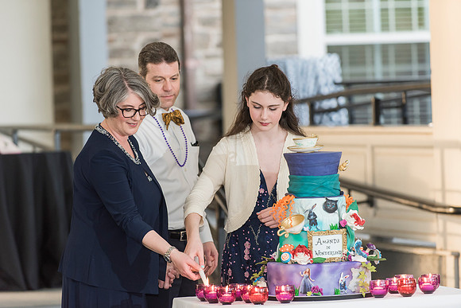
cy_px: 153
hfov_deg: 10.1
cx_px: 234
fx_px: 2615
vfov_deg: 6.7
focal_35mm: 204
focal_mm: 200
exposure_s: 1/160
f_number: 3.5
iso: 1000
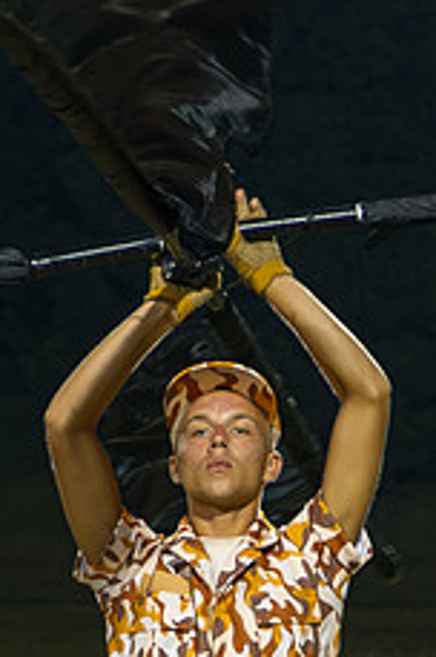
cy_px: 667
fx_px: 8072
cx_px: 168
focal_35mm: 443
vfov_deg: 4.7
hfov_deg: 3.1
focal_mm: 110
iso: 3600
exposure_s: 1/160
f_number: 5.6
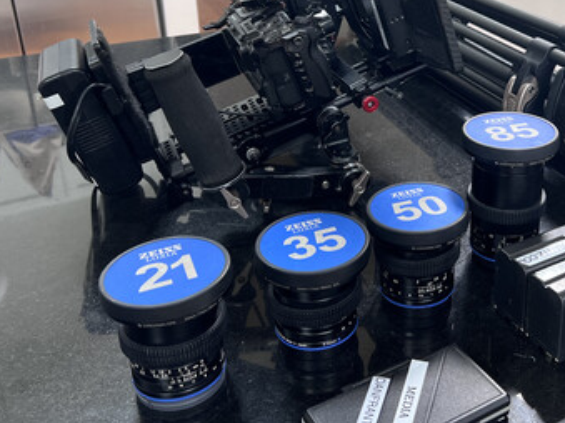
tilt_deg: -21.7
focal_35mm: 45
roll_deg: -1.2
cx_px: 429
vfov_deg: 31.6
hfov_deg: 40.8
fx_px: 734
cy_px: 110
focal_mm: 5.7
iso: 125
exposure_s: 1/101
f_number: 1.5
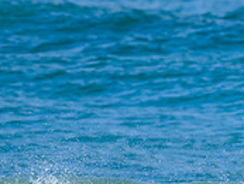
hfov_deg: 0.6
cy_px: 155
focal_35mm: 3545
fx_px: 25005
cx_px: 356
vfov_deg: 0.4
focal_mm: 800
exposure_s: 1/2000
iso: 400
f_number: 6.3
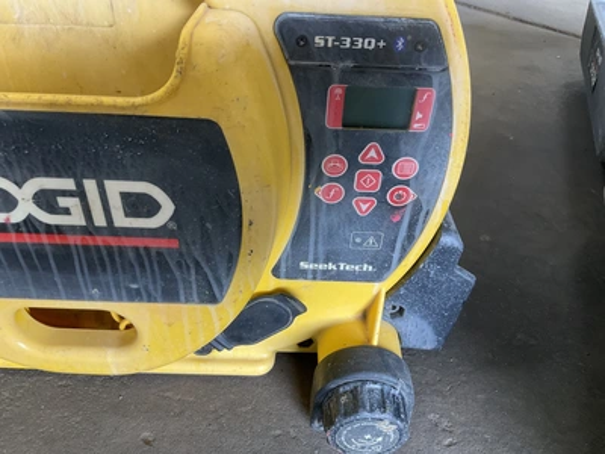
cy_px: 227
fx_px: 507
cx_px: 302
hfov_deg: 61.7
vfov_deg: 48.2
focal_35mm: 29
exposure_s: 1/60
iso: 80
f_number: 1.8
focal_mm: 3
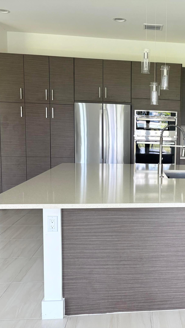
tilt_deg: -5.7
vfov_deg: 52.8
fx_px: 331
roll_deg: -1.5
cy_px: 164
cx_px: 181
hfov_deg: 29.4
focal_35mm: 38
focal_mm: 5.96
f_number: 1.6
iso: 125
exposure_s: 1/121
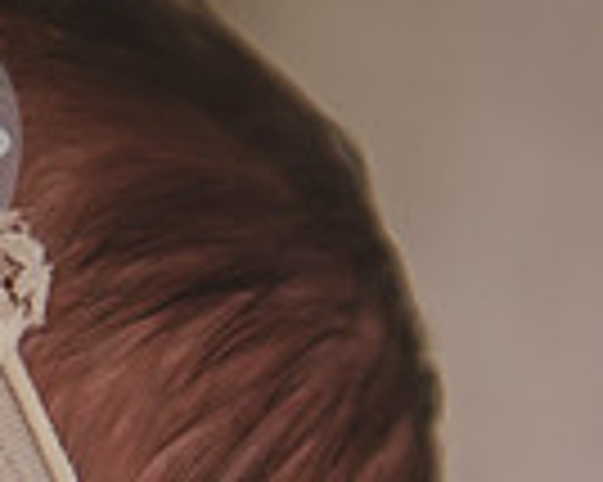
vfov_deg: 6.7
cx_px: -693
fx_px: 4066
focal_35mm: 228
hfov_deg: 8.0
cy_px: 525
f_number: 2.8
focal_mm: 56
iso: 1250
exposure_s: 1/160
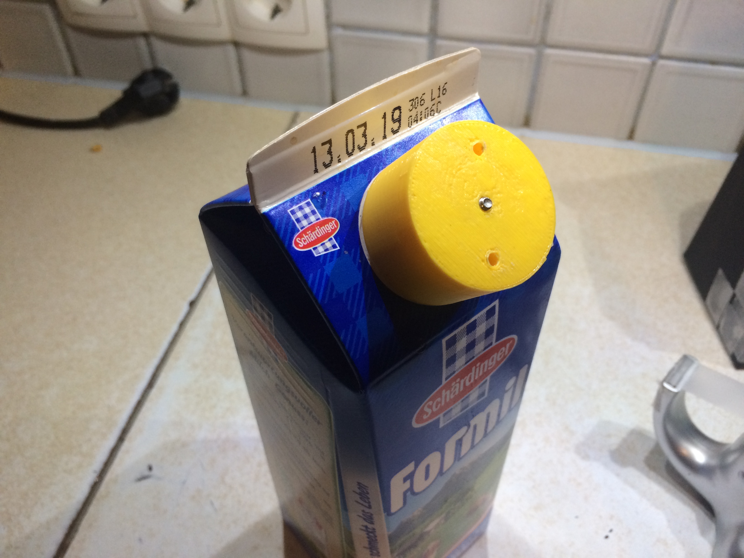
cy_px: 279
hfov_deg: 61.7
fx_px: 623
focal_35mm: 29
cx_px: 372
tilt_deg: -47.1
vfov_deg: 48.2
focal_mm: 4.15
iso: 80
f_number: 2.2
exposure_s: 1/33
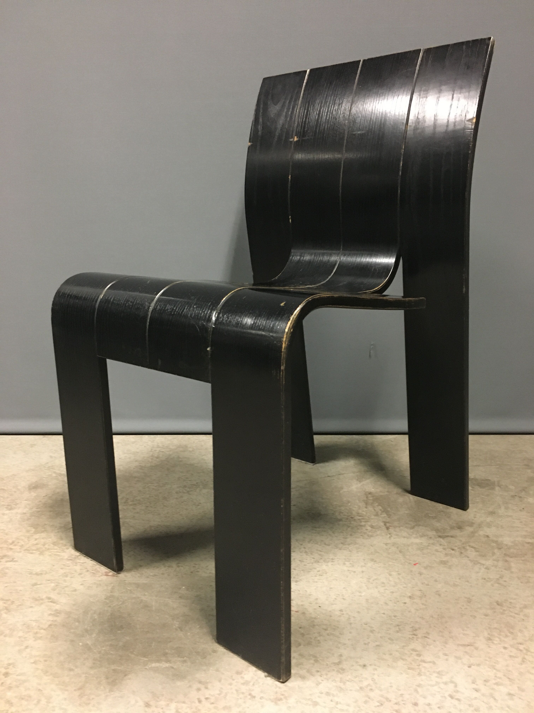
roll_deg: +0.4
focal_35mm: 29
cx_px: 267
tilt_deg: -15.0
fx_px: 596
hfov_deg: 48.2
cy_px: 356
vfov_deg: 61.7
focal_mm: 4.15
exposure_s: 1/17
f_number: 2.2
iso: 500
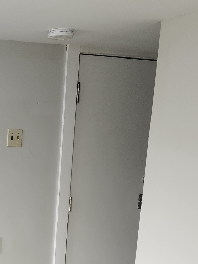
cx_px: -36
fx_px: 549
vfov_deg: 24.9
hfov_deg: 19.3
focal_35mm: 72
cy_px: 300
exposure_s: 1/120
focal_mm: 5.54
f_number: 1.8
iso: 160
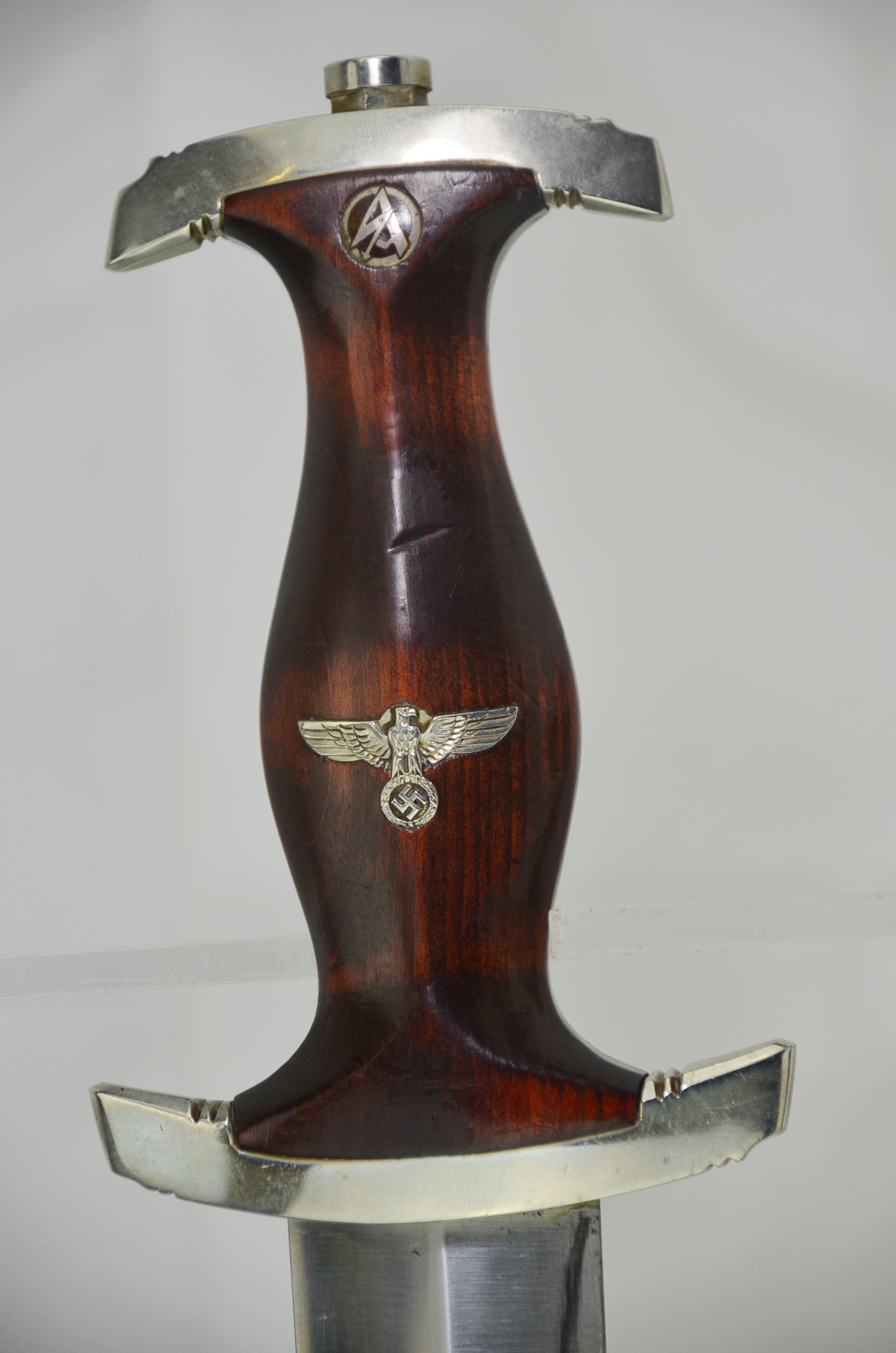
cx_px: 448
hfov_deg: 7.3
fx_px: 7031
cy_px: 676
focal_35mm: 188
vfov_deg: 11.0
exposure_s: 1/400
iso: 400
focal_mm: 125
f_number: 5.6
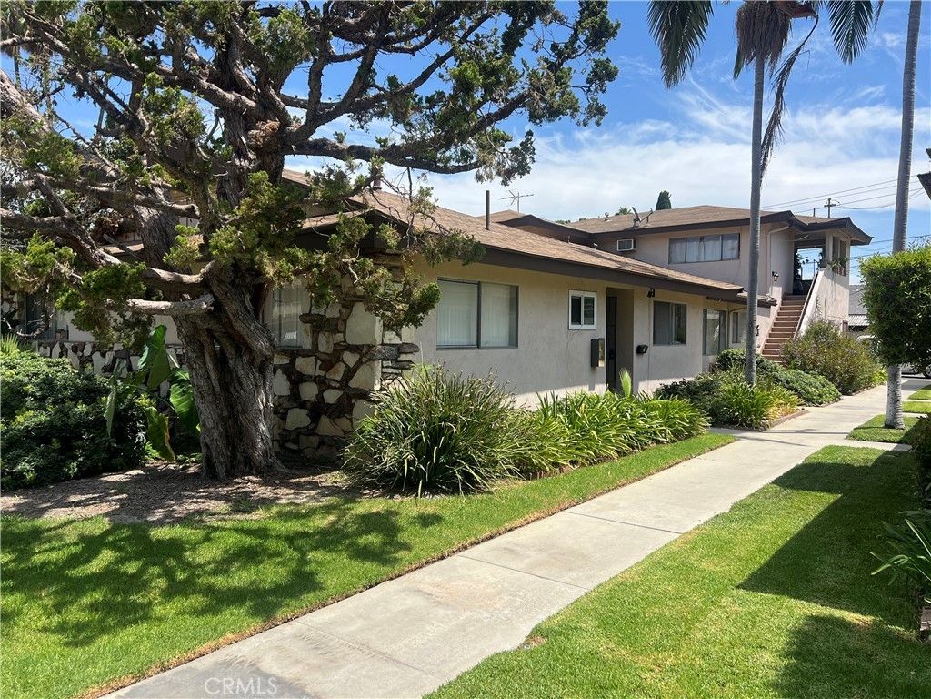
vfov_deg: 53.1
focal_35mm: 26
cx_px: 466
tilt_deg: -0.5
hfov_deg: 67.3
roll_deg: -0.2
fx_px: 699
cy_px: 350
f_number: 1.5
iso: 50
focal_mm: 5.7
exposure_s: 1/3460
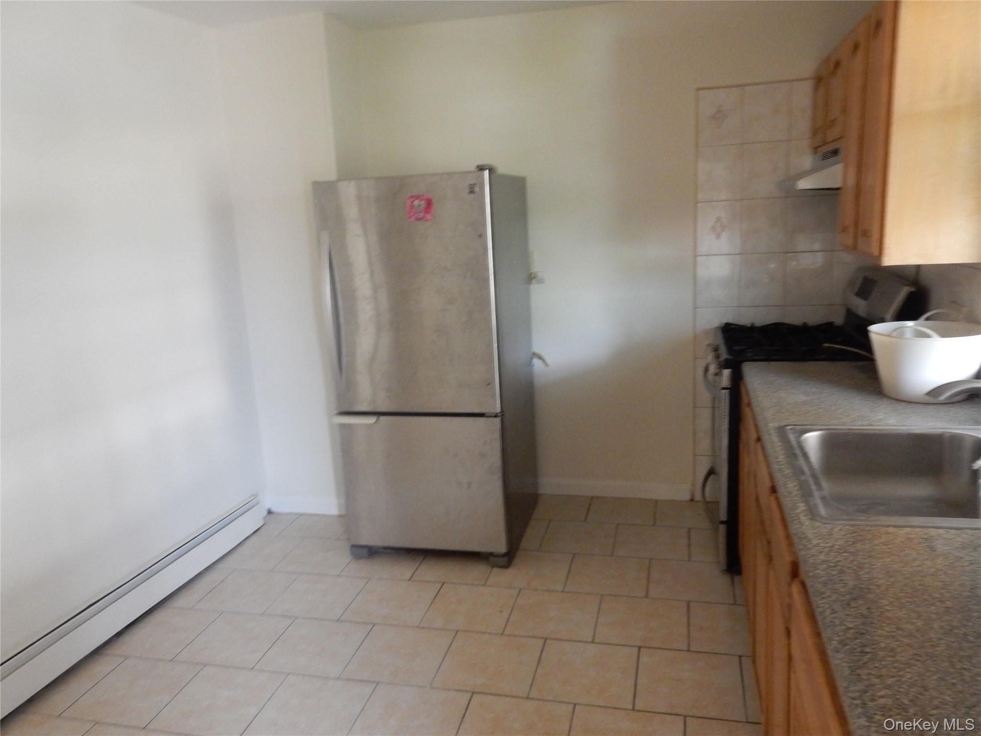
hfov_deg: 69.4
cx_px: 490
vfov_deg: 54.9
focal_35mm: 25
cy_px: 368
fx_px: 708
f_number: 4.8
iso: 500
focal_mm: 4.5
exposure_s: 1/8
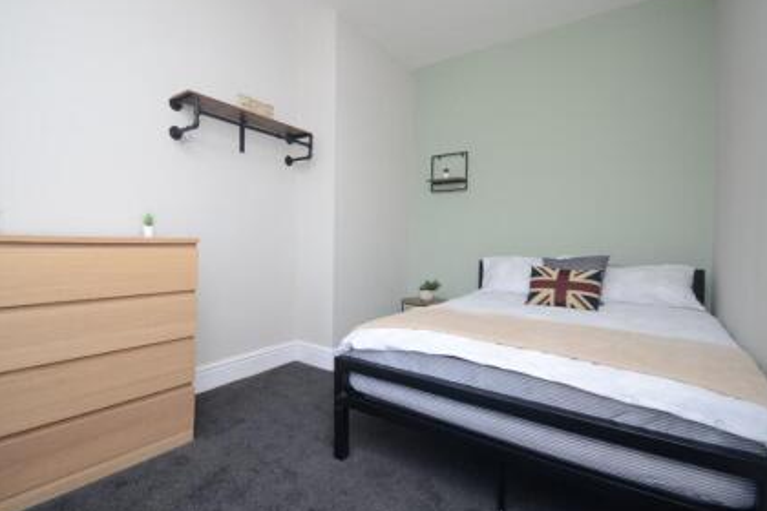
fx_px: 362
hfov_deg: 92.9
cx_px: 343
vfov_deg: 70.4
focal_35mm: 17
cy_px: 240
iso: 400
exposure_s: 1/160
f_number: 3.5
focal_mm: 10
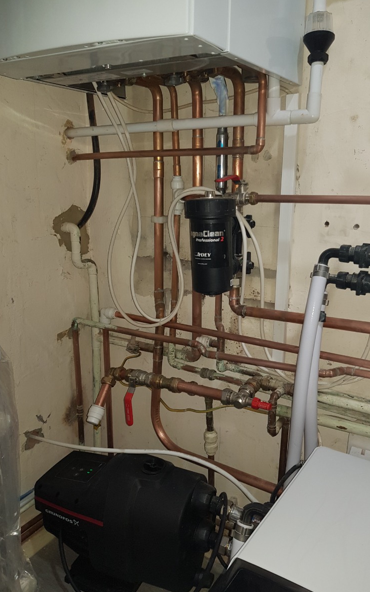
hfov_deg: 44.5
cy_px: 297
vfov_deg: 66.5
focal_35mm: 28
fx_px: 452
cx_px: 201
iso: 80
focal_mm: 4.2
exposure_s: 1/50
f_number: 1.7
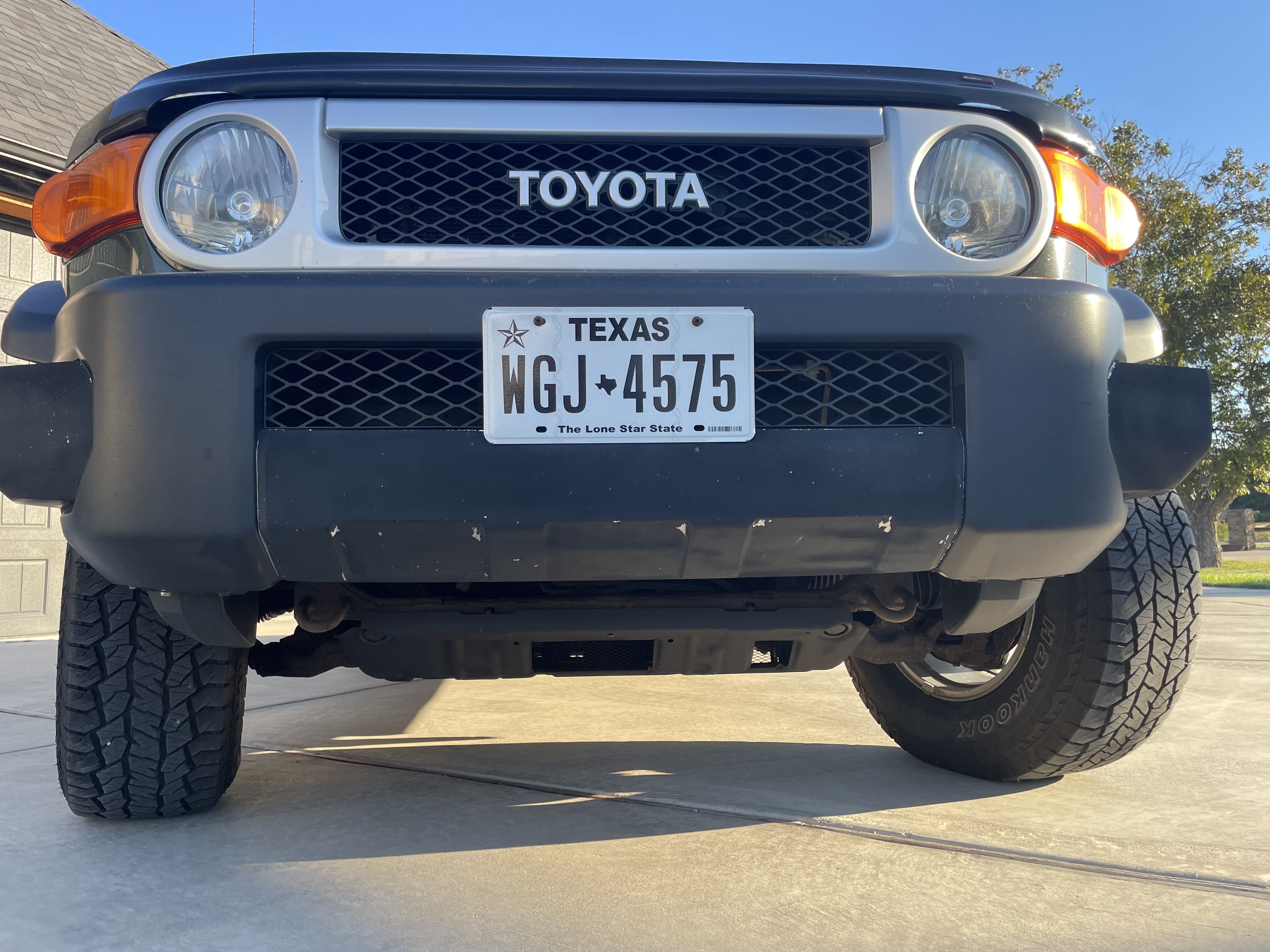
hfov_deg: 67.3
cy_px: 476
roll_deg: +2.5
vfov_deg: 53.1
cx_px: 635
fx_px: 954
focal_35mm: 26
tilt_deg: +5.9
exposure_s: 1/509
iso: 32
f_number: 1.6
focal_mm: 4.2
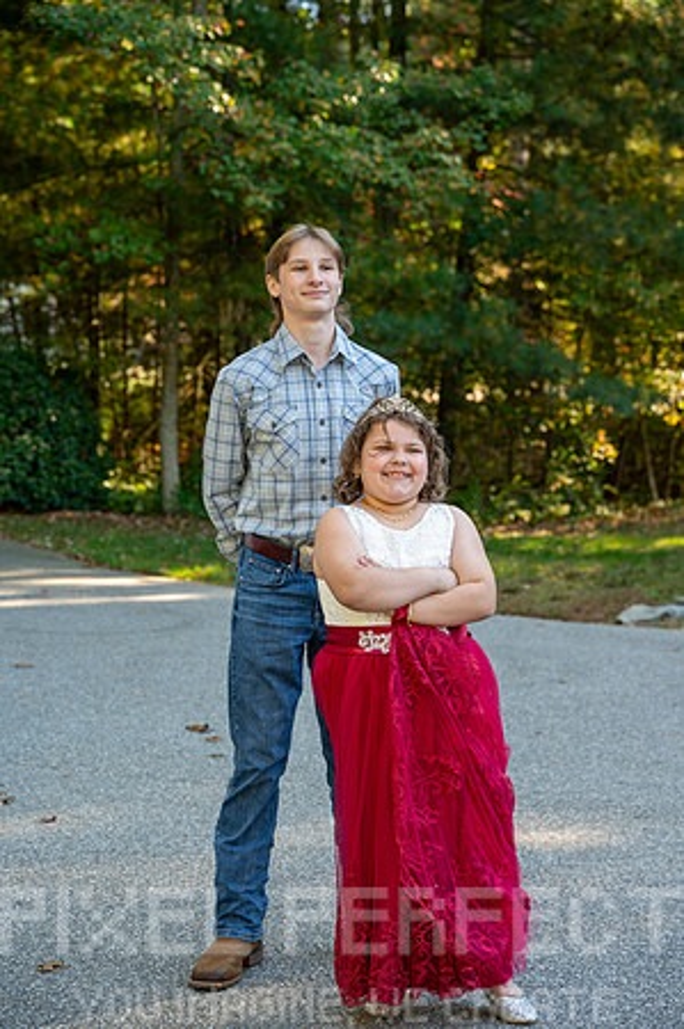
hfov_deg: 20.0
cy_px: 514
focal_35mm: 68
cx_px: 342
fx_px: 1942
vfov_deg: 29.7
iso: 640
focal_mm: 68
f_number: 4.5
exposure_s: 1/200
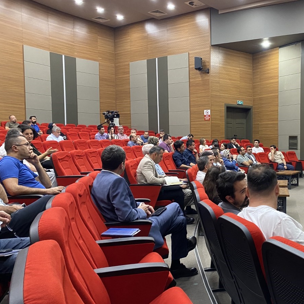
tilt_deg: -4.8
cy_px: 162
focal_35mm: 36
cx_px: 235
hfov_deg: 44.2
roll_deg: +0.4
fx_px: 358
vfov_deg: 46.0
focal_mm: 4.25
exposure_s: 1/33
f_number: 1.8
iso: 400
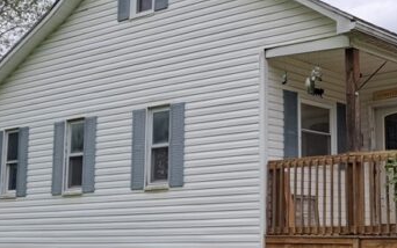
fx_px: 617
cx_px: 368
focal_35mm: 57
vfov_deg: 22.8
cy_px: 123
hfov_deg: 33.5
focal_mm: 5.54
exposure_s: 1/409
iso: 50
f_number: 1.8
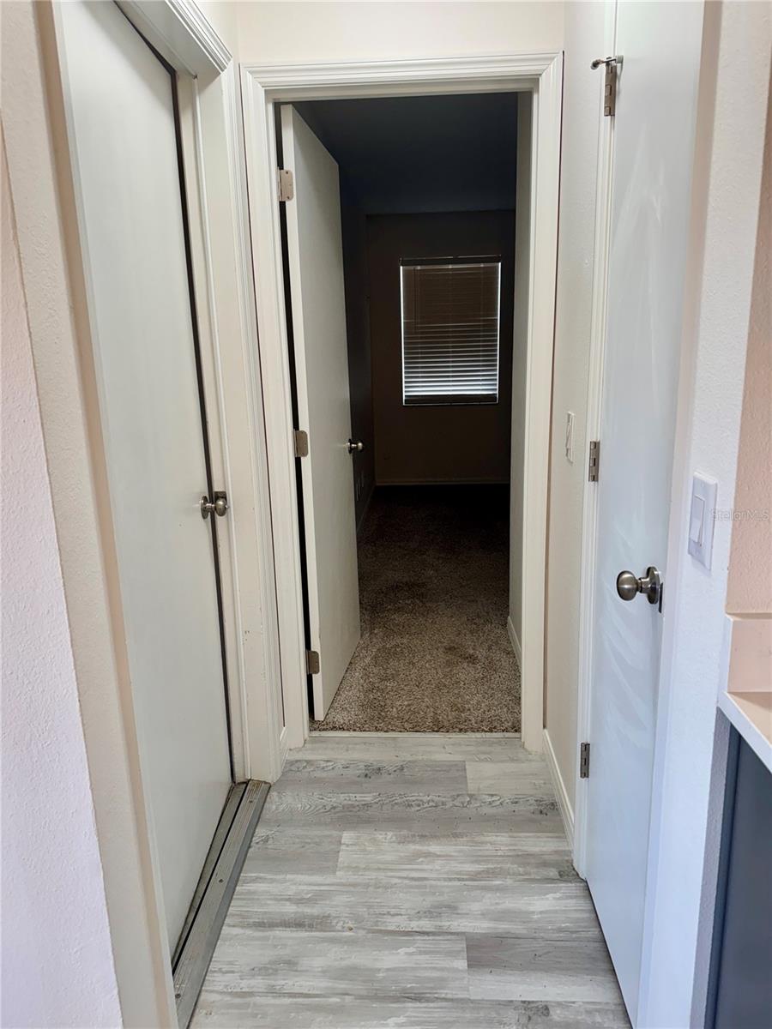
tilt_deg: -12.3
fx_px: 714
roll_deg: +2.3
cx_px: 386
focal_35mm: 24
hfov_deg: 56.8
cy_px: 514
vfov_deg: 71.6
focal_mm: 6.76
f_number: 1.78
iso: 125
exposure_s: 1/120
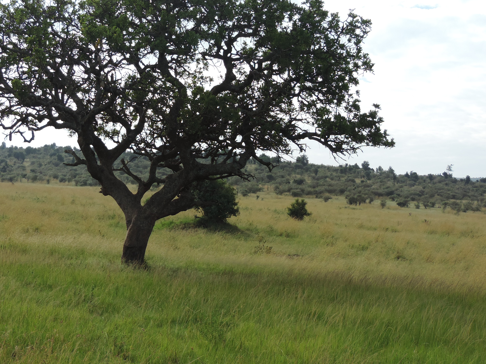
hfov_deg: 27.0
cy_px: 139
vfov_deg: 20.4
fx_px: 1011
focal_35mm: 72
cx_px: 189
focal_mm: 9.8
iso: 80
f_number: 3.7
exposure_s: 1/400
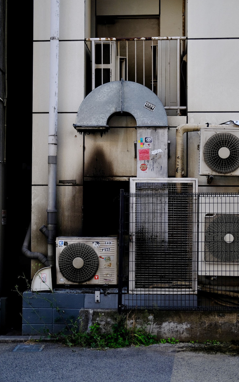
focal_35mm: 55
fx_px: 573
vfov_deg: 36.9
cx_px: 123
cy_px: 189
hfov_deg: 23.6
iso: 400
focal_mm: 35
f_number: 2
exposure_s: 1/1000
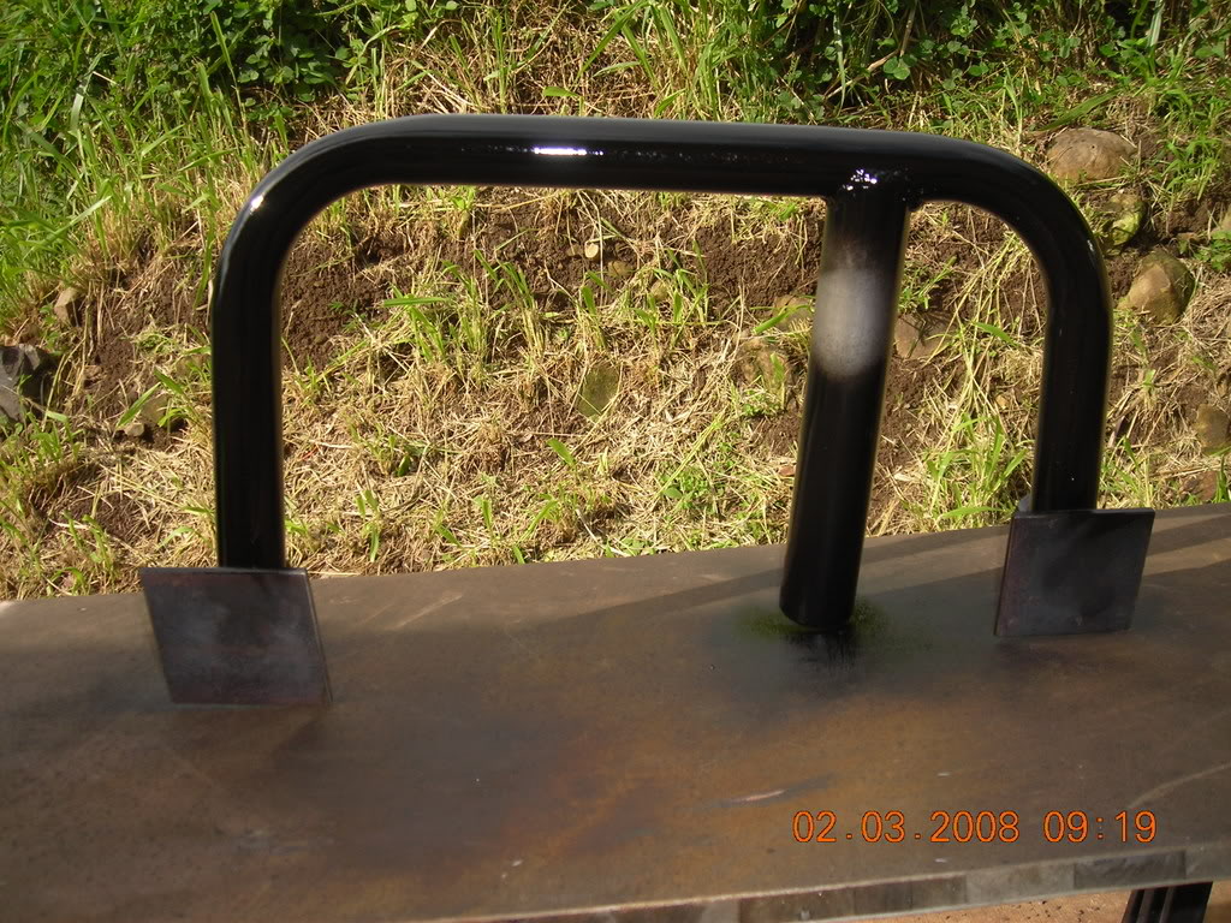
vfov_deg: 37.7
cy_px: 462
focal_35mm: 38
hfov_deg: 49.0
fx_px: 1351
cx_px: 616
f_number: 3.2
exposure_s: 1/420
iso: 50
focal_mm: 6.3
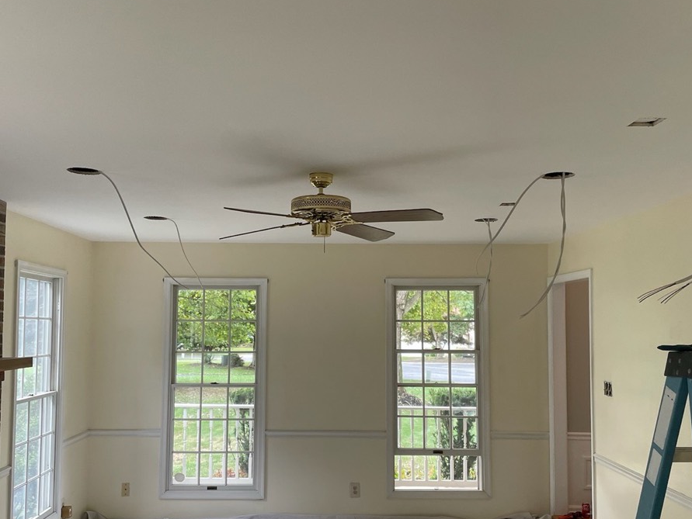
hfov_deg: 52.6
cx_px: 329
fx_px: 700
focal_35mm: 35
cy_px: 288
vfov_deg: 40.7
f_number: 1.6
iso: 125
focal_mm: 4.2
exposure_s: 1/111
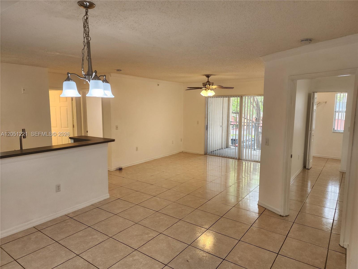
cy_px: 134
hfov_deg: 73.9
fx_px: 238
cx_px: 179
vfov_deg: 58.9
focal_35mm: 23
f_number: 1.8
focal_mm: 6.4
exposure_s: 1/120
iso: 100
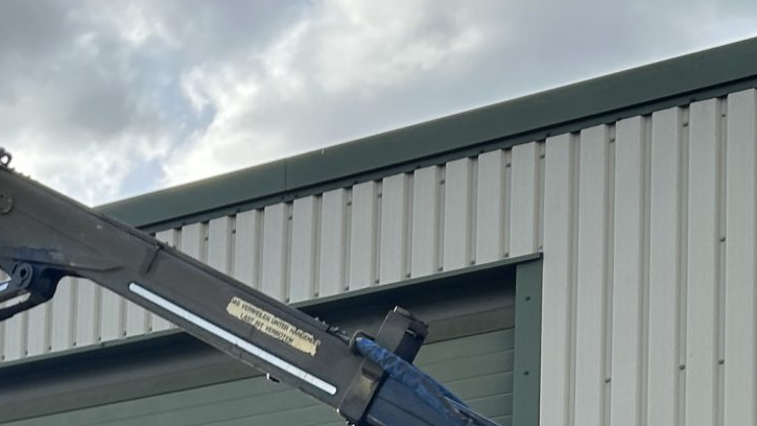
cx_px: 94
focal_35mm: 100
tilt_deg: +8.4
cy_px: 781
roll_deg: -1.3
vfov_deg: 11.2
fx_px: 2007
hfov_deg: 21.0
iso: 50
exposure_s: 1/1869
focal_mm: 5.7
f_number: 1.5
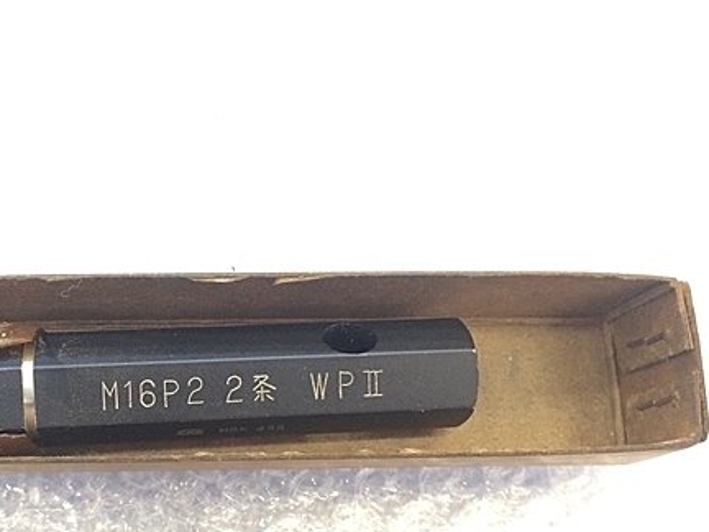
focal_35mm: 43
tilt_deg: -78.1
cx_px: 225
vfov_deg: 33.1
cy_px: 383
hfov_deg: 43.1
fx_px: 881
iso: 160
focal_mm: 4.15
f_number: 2.2
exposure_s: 1/30
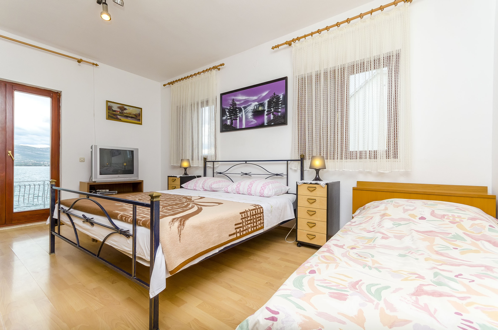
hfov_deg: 100.5
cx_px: 249
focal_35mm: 15
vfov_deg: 77.1
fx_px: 207
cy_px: 165
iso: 250
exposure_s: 1/250
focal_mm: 10
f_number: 8
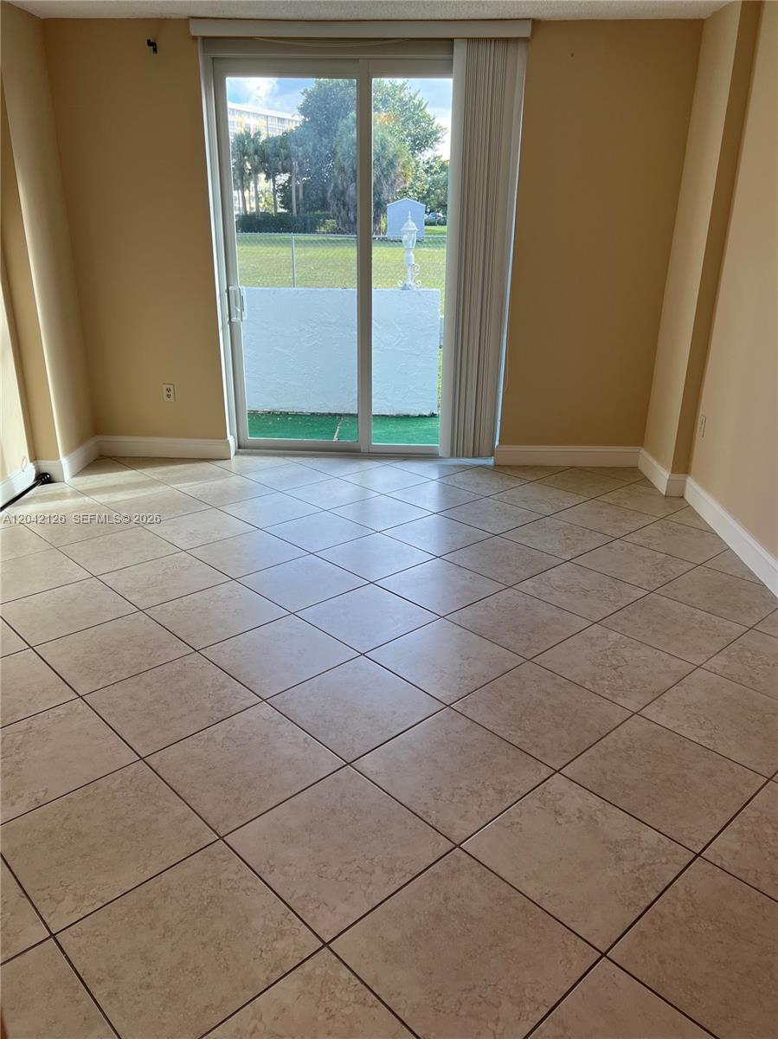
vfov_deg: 67.3
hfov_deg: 53.0
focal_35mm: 26
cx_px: 389
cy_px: 520
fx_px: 780
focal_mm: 5.7
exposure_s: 1/243
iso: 50
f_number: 1.5
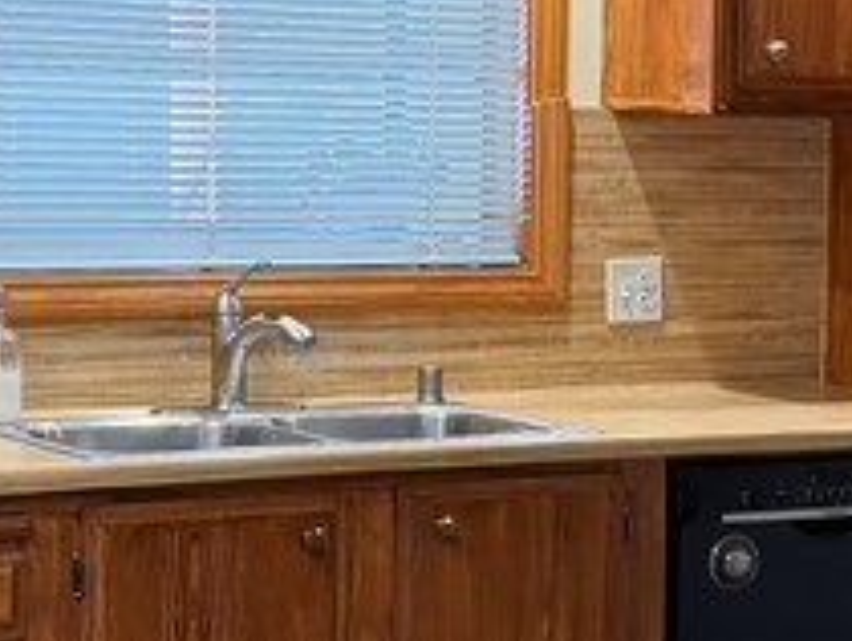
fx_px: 2883
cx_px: 832
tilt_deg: -5.1
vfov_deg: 12.7
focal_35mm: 117
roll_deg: -1.0
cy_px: 345
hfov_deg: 16.5
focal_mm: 6.76
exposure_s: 1/60
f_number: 1.78
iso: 160
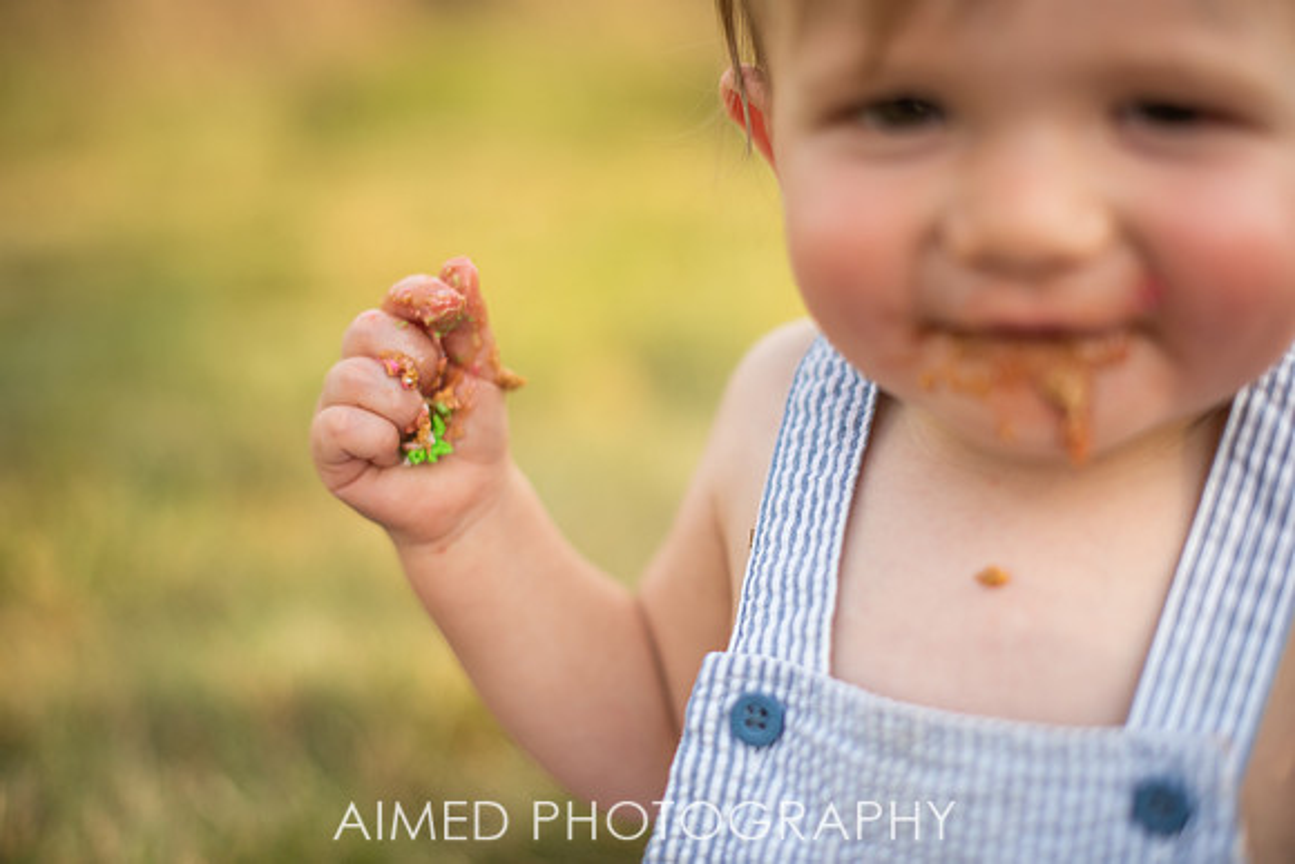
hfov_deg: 38.5
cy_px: 432
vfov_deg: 26.3
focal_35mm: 51
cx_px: 658
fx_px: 1852
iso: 100
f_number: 1.8
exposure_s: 1/2500
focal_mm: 50
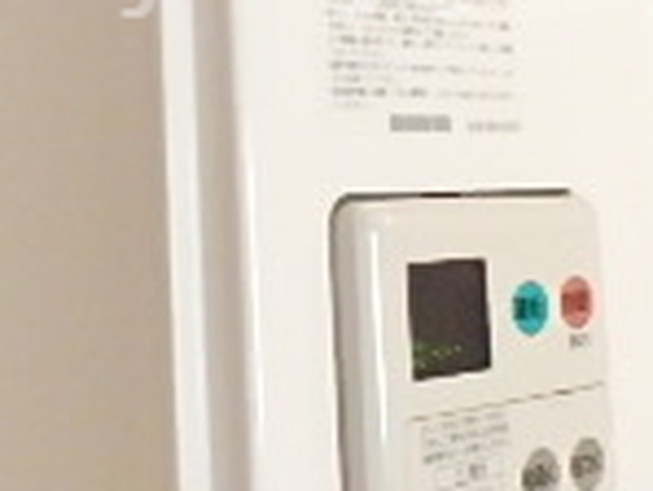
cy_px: -35
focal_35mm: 90
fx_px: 1699
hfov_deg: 21.7
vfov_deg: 16.0
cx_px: 421
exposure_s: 1/10
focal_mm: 3.7
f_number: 3.5
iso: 800
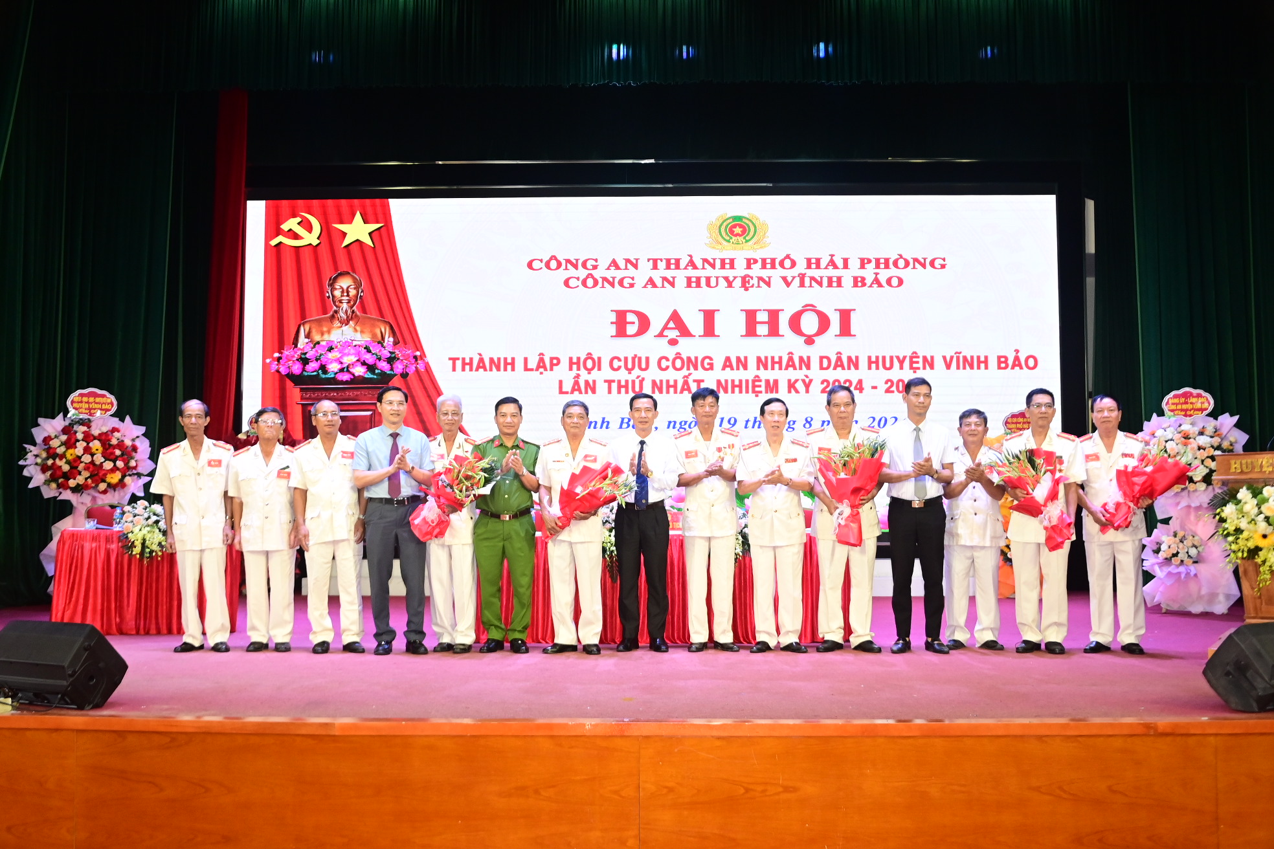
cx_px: 637
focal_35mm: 33
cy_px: 424
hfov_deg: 57.2
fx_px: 1168
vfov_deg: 40.0
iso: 1250
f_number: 3.8
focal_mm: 22
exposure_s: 1/200
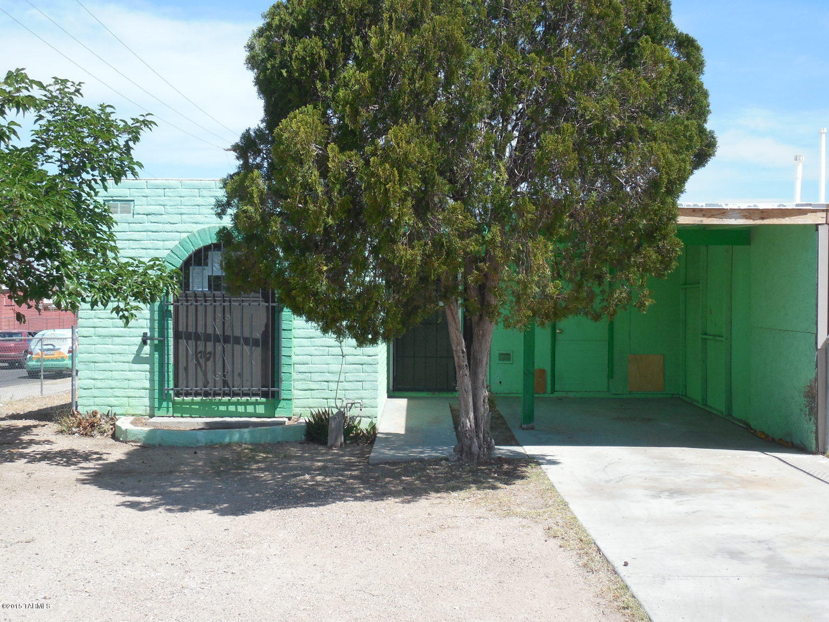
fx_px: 1078
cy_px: 303
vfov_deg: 32.2
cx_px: 433
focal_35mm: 45
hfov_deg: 42.1
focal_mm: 7.8
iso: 125
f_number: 3.9
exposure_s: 1/800
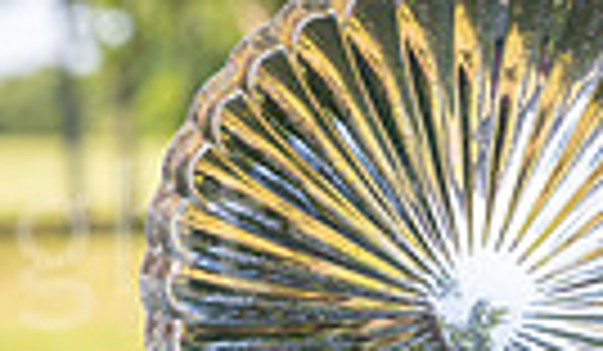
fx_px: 6160
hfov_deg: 5.6
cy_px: 530
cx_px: 27
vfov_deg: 3.3
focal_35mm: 382
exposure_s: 1/250
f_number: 6.3
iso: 200
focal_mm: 85
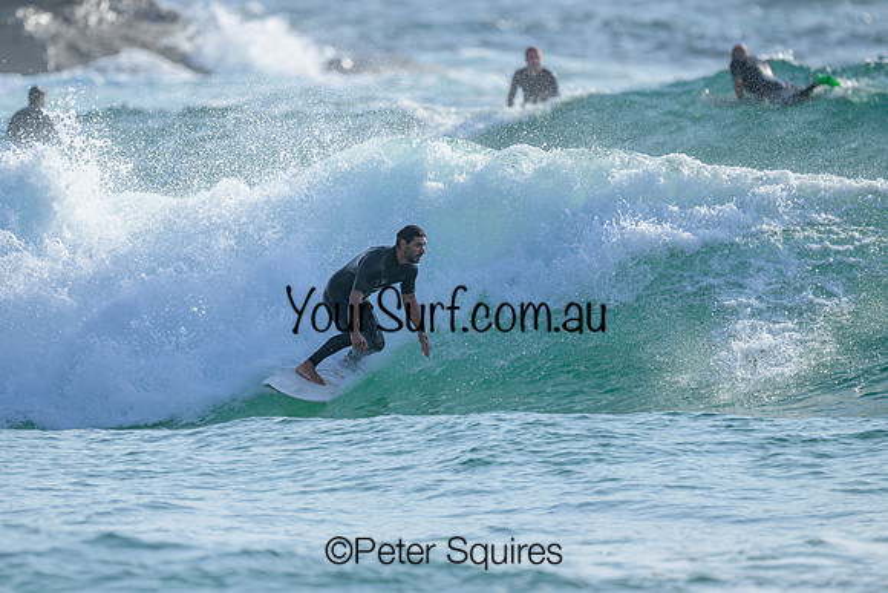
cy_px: 296
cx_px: 444
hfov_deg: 2.6
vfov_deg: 1.7
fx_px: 19737
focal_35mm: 800
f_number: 6.3
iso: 250
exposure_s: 1/2000
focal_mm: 800
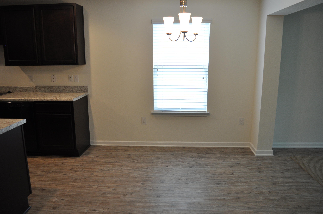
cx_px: 162
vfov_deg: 47.8
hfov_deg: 67.4
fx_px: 242
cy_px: 107
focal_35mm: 27
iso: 560
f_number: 4
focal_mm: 18
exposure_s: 1/60
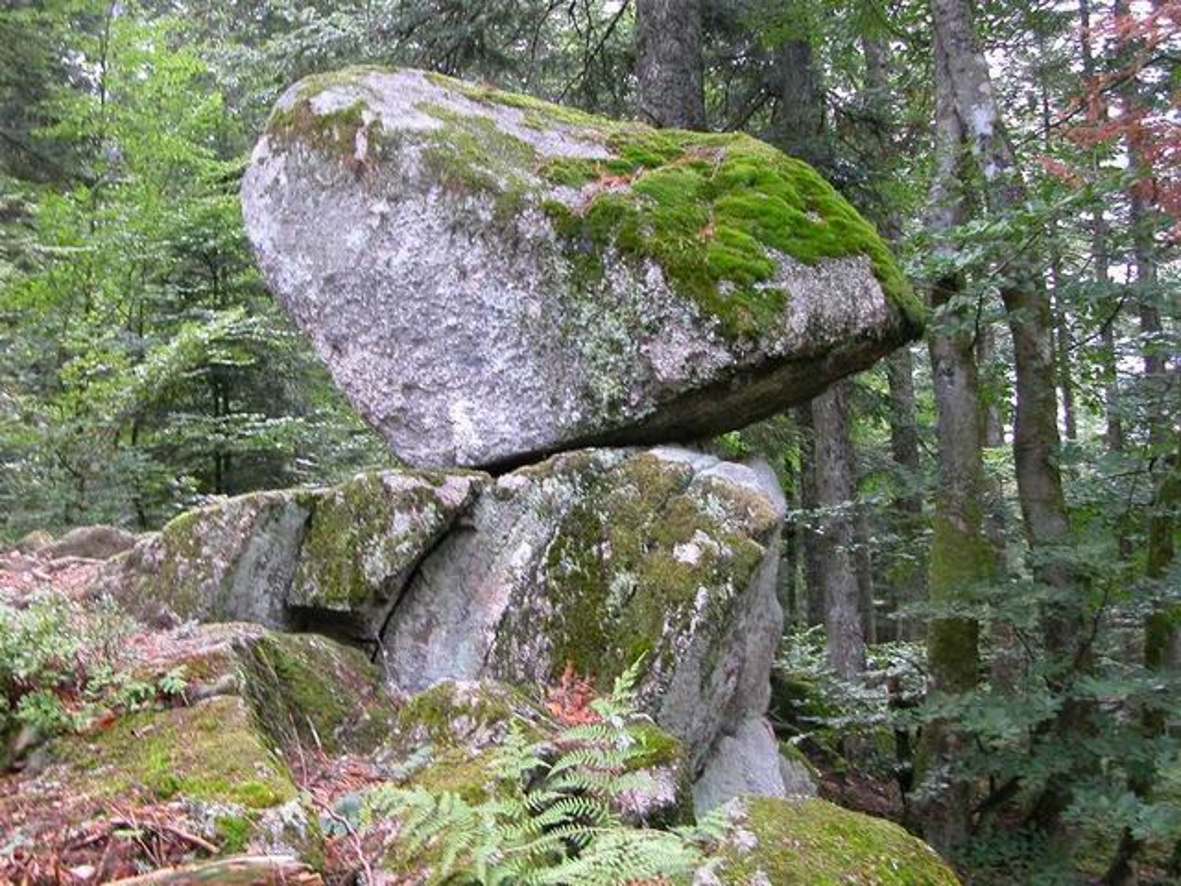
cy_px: 443
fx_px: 1569
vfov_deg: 31.5
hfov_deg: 41.2
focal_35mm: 46
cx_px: 590
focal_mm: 11.6
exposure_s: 1/28.2
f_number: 3
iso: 100
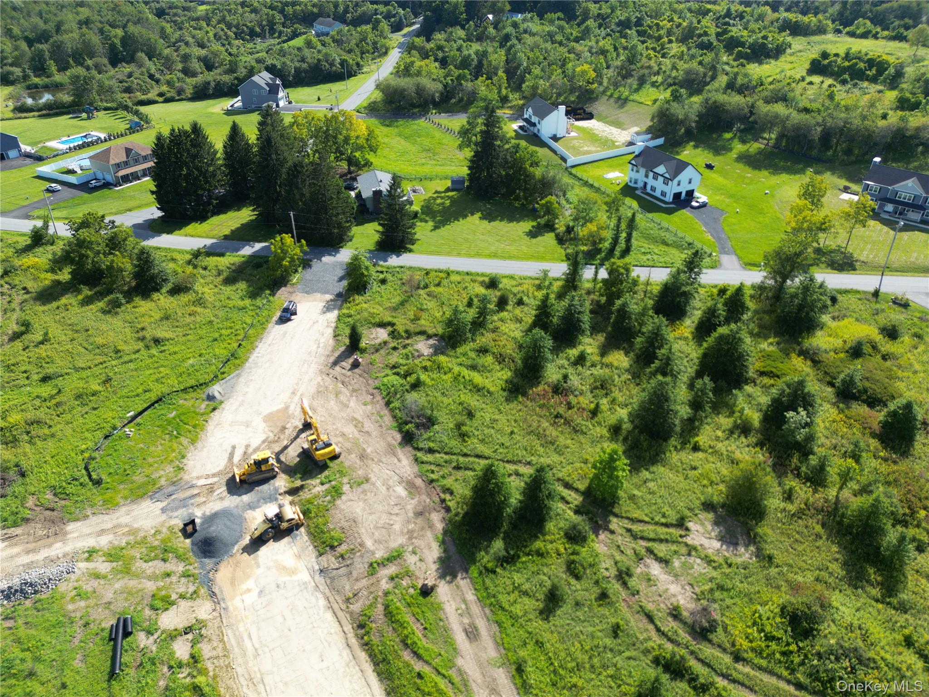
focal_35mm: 24
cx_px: 464
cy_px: 348
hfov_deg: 71.6
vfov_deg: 56.8
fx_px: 644
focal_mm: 6.72
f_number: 1.7
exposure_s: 1/1250
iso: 110
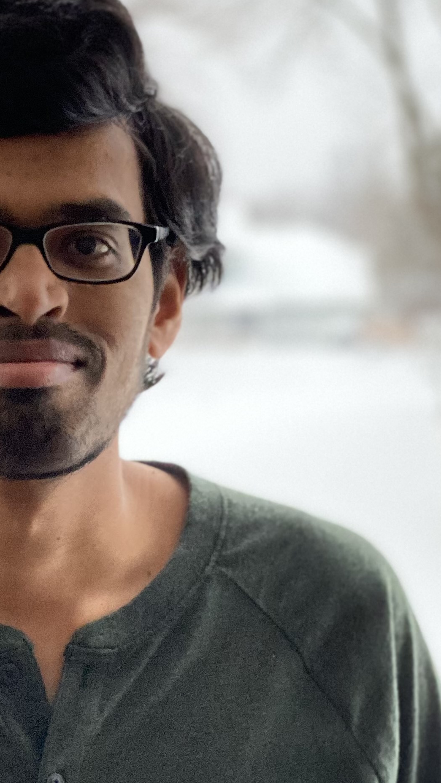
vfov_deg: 17.4
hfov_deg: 9.8
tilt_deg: -2.9
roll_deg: +0.5
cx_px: 70
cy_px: 403
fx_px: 2556
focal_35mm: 123
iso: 250
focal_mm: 6
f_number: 2
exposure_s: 1/121
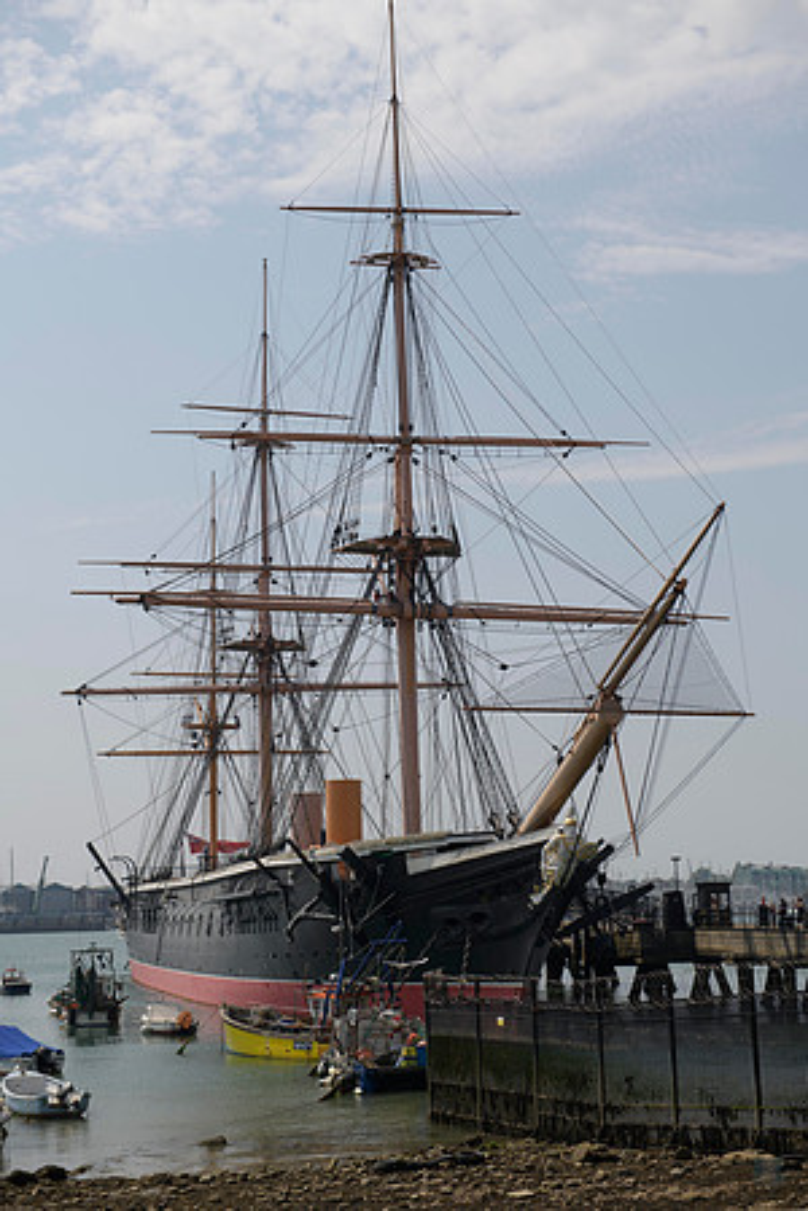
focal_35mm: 58
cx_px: 404
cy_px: 606
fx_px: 1953
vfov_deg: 34.5
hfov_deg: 23.4
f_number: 6.3
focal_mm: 58
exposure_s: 1/500
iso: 64
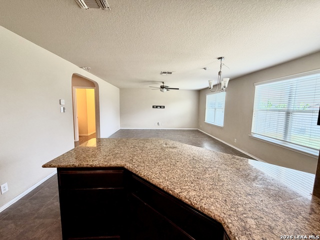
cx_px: 160
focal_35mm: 14
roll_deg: -0.5
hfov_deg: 102.1
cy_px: 120
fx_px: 129
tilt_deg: -7.0
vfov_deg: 85.7
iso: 200
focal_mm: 2.22
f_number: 2.2
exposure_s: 1/60
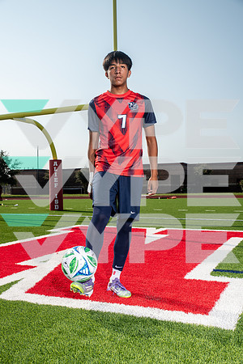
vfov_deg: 53.1
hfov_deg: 36.9
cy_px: 182
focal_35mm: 36
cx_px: 122
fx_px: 364
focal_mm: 36
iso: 100
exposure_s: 1/400
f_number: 6.3
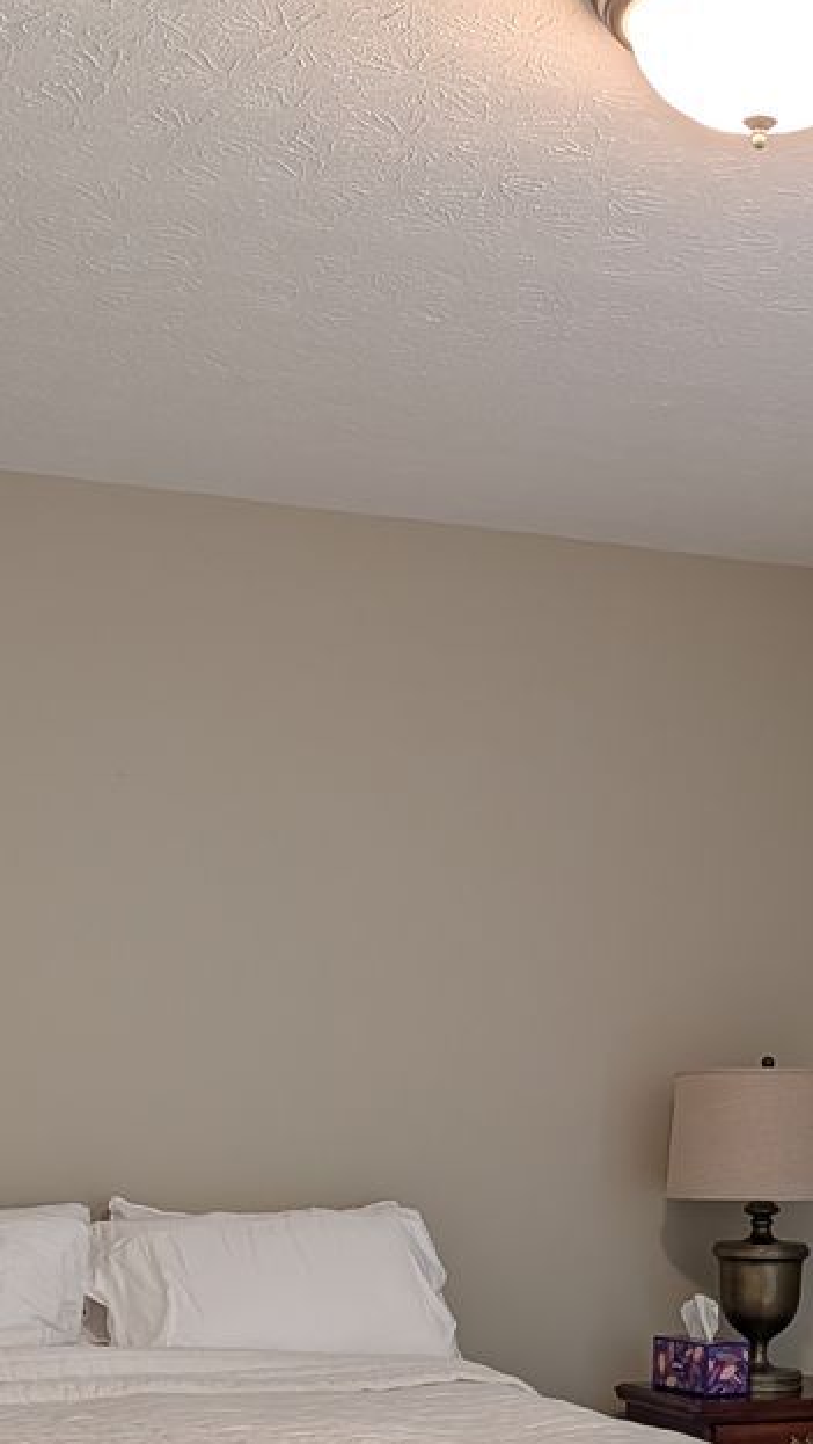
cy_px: 1530
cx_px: 678
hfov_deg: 18.9
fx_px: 2412
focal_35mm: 63
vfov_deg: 30.3
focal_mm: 6.9
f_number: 1.68
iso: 82
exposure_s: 1/120
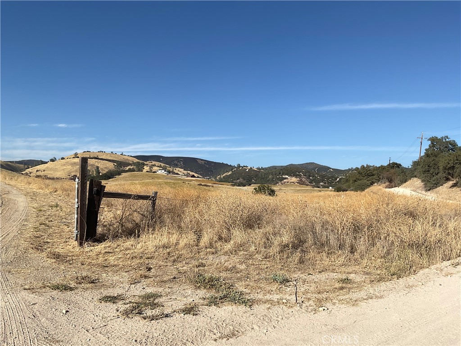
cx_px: 230
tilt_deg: +2.8
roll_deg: -1.3
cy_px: 173
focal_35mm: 29
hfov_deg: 61.7
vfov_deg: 48.2
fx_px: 386
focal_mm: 3
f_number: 1.8
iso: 16
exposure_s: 1/2801
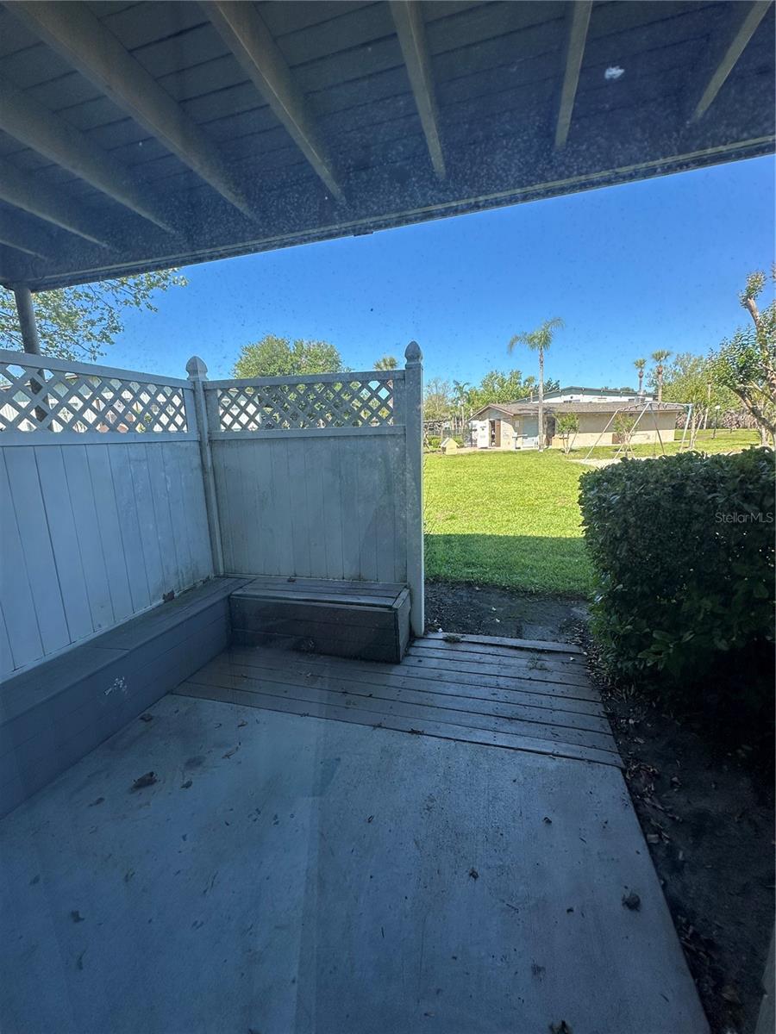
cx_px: 388
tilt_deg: -10.2
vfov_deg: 102.1
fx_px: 418
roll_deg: +1.9
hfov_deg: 85.7
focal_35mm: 14
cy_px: 517
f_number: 2.2
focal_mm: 2.22
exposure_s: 1/670
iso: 40
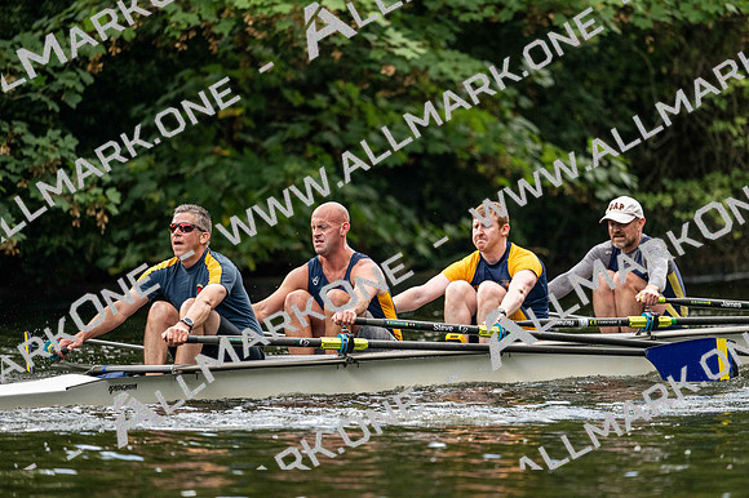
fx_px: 8319
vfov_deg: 3.4
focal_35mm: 400
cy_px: 249
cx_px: 374
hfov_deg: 5.2
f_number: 4.5
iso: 1800
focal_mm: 400
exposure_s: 1/2500
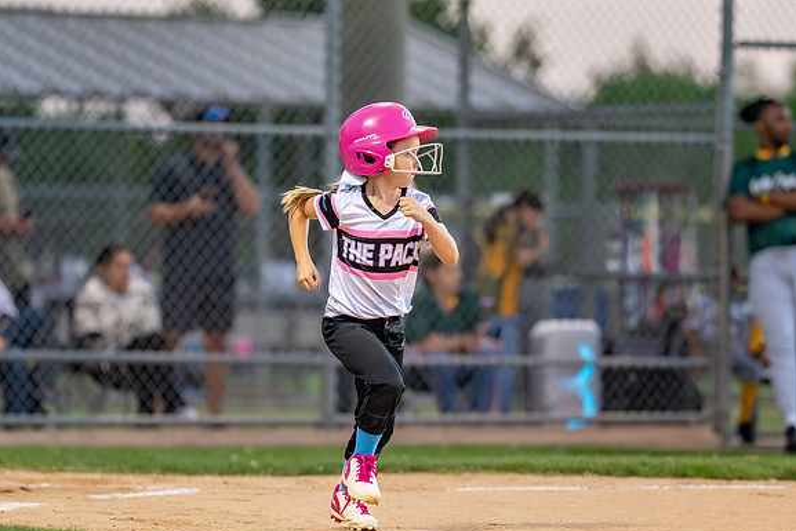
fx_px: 6878
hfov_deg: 6.6
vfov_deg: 4.4
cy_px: 303
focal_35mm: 311
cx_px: 390
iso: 2000
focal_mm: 135
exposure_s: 1/1250
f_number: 2
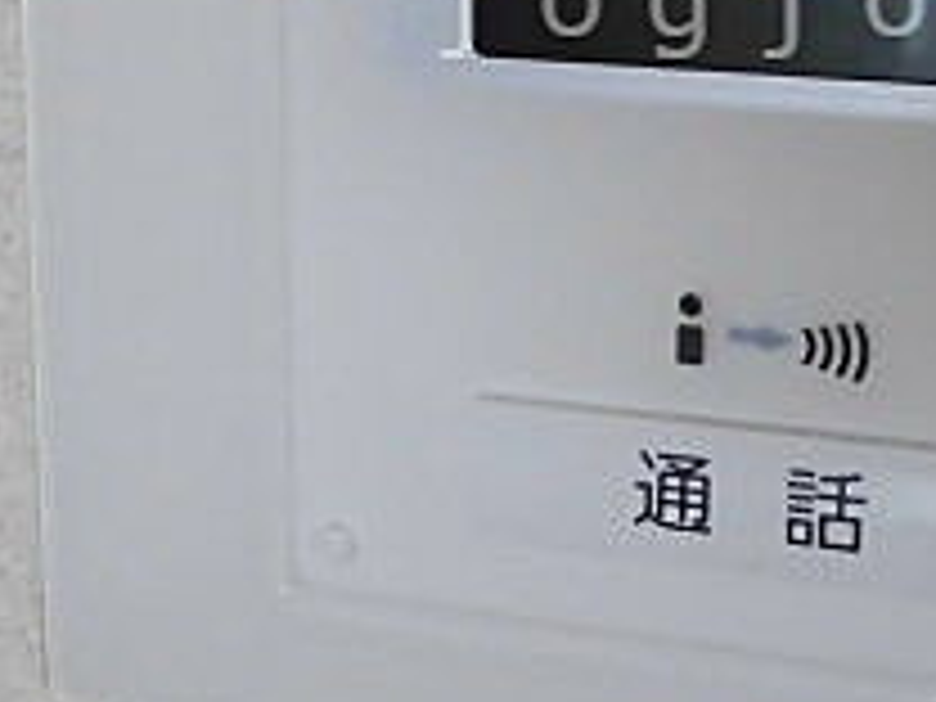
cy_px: 4
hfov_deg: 25.9
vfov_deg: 19.3
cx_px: 747
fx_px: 2001
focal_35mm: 74
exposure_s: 1/320
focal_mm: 4.3
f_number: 3.1
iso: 800
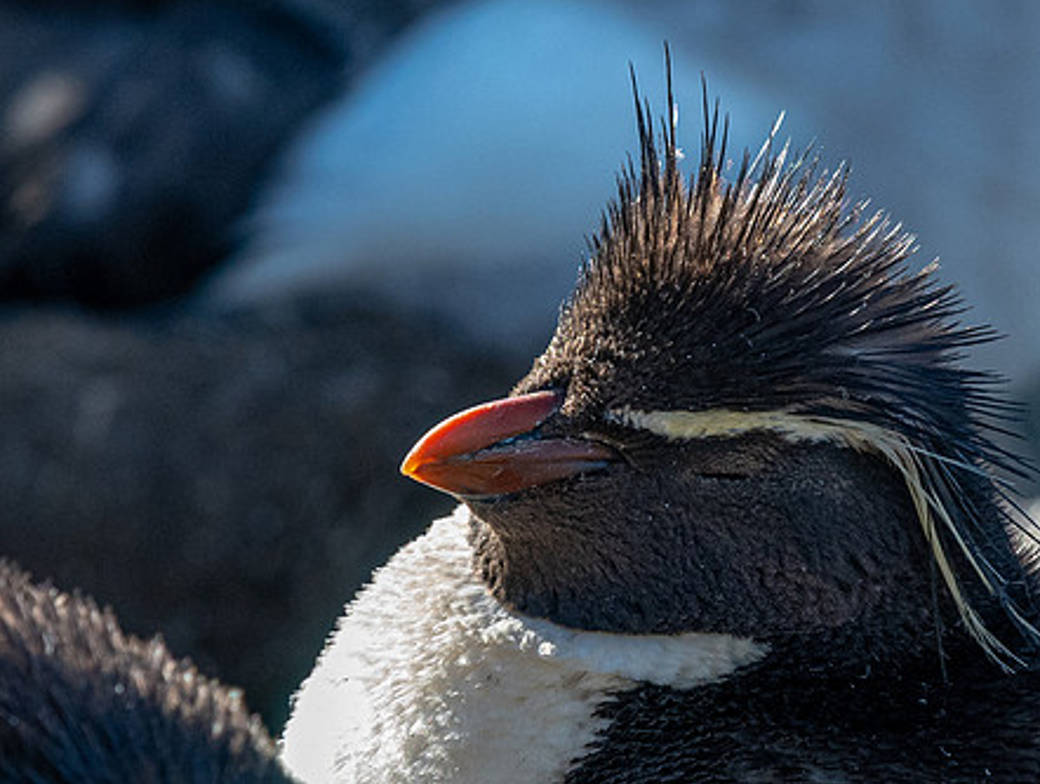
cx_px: 715
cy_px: 335
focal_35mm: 1064
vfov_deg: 1.4
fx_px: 32019
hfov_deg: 1.9
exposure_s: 1/640
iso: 800
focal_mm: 300
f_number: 8
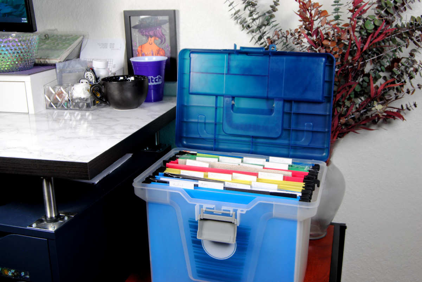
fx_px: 493
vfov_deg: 32.0
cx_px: 211
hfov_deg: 46.4
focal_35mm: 42
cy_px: 141
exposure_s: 1/2.5
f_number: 9
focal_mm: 28
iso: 200
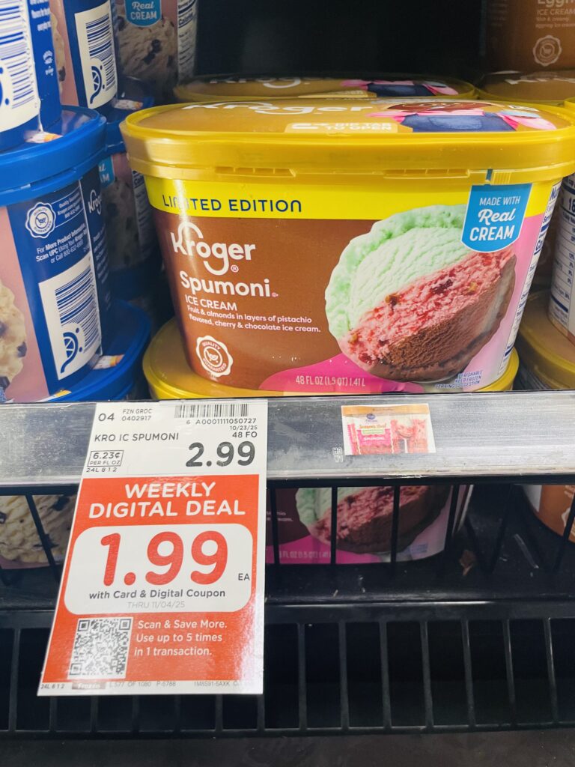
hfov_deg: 53.1
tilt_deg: -25.7
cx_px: 288
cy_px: 384
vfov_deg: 67.3
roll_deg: +1.8
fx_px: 576
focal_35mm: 26
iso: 100
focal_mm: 4.2
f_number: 1.6
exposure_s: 1/60
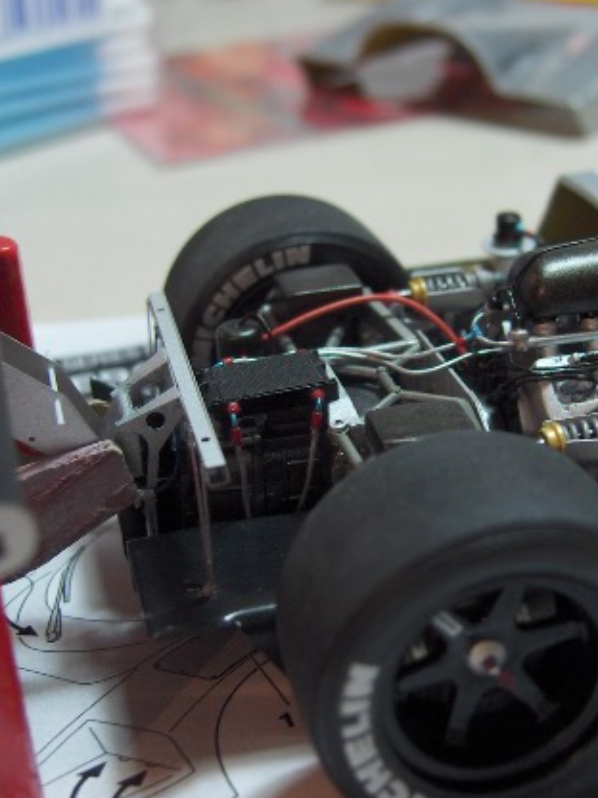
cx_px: 362
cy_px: 434
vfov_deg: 32.2
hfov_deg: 24.4
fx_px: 1382
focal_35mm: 60
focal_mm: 8
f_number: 2.8
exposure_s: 1/34.3
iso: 200
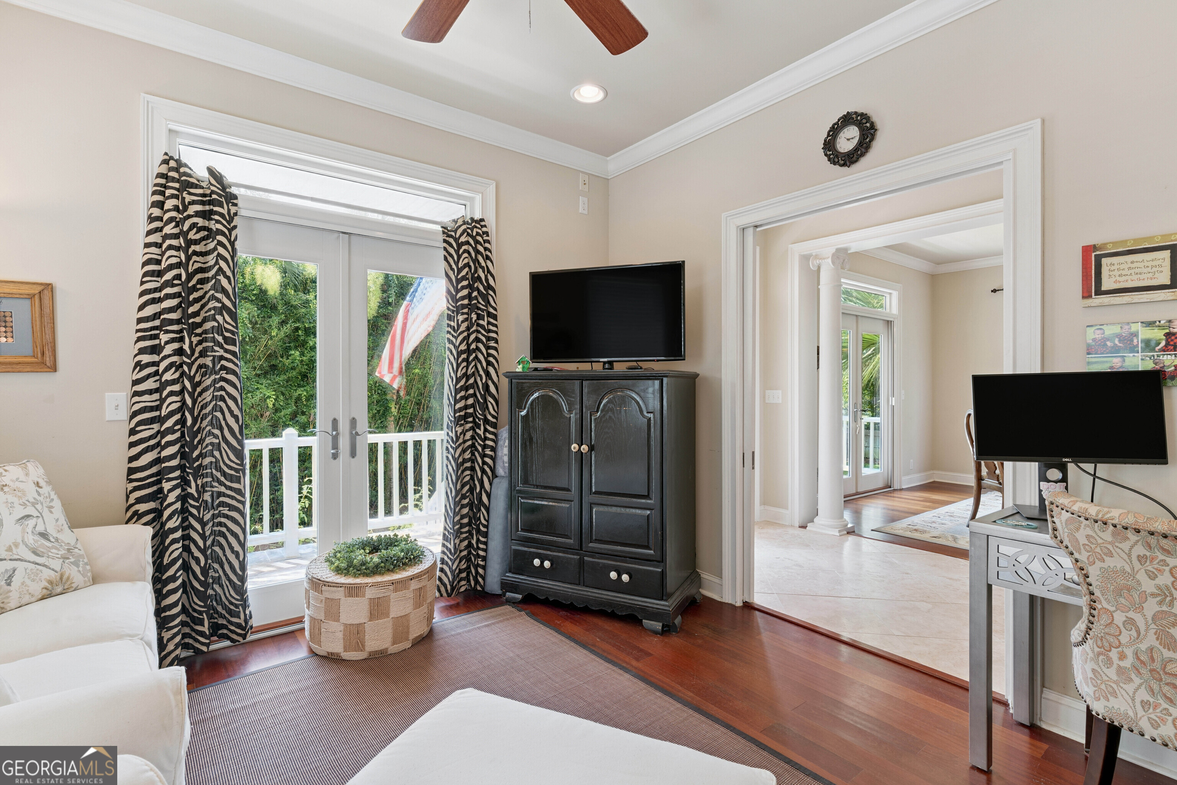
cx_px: 588
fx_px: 556
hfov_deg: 93.3
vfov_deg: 70.5
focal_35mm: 17
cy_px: 392
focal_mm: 17
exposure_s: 1/2
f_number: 10
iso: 250
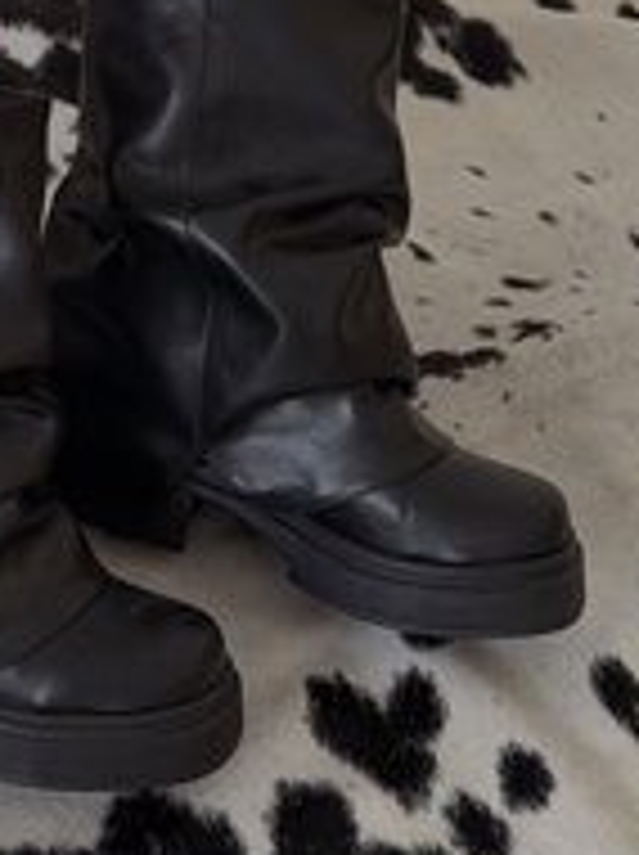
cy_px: -115
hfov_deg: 10.9
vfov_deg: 14.3
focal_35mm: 135
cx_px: -14
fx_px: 3330
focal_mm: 6.76
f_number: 1.78
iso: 64
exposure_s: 1/121
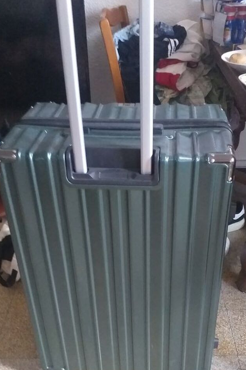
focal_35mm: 38
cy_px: 227
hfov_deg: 35.0
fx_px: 390
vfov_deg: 50.3
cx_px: 139
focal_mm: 3.6
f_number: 1.9
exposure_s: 1/25
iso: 500
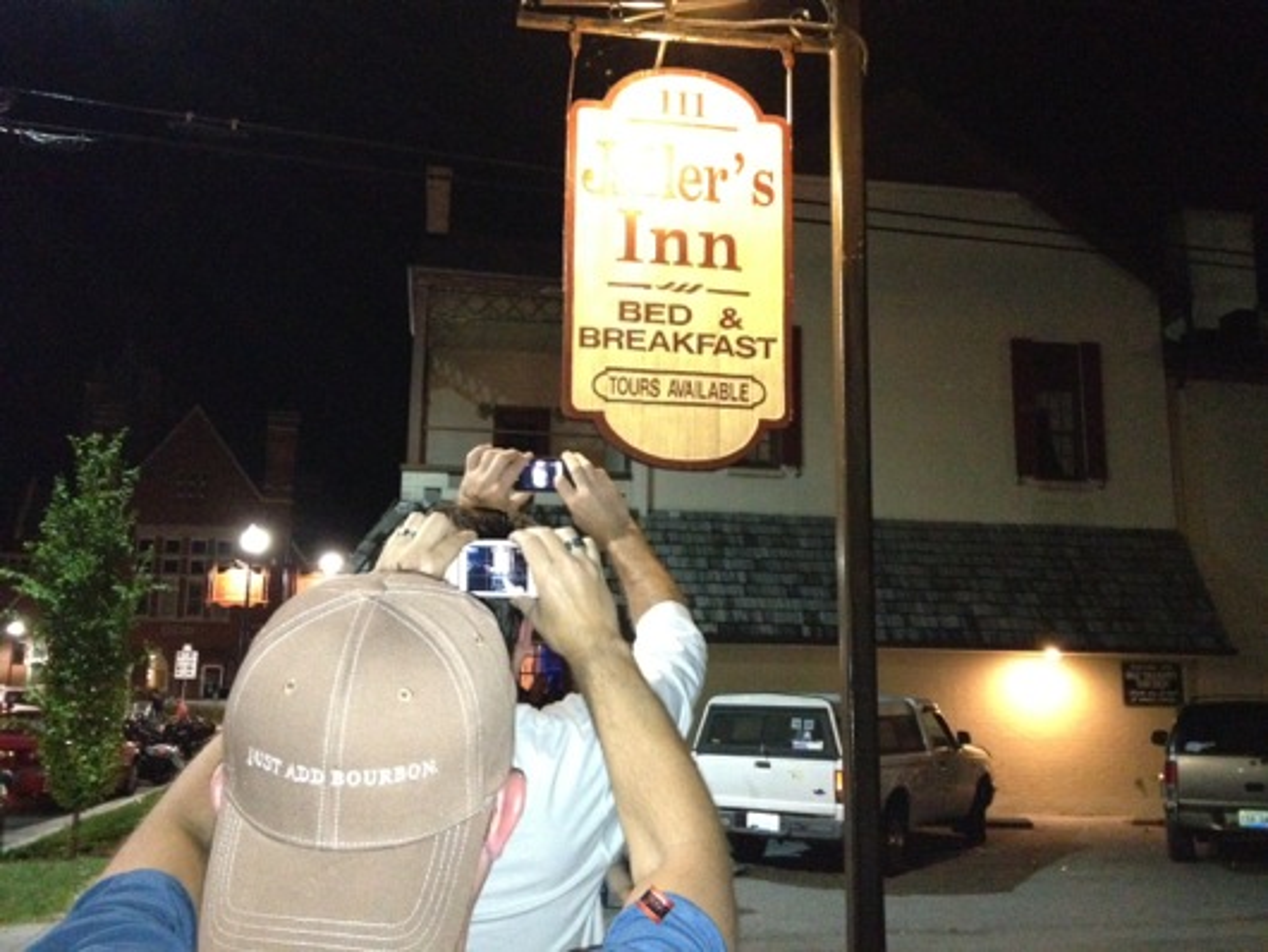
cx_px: 634
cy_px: 476
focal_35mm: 35
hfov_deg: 52.6
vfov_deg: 40.7
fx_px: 1283
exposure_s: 1/16
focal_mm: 4.28
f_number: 2.4
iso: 800
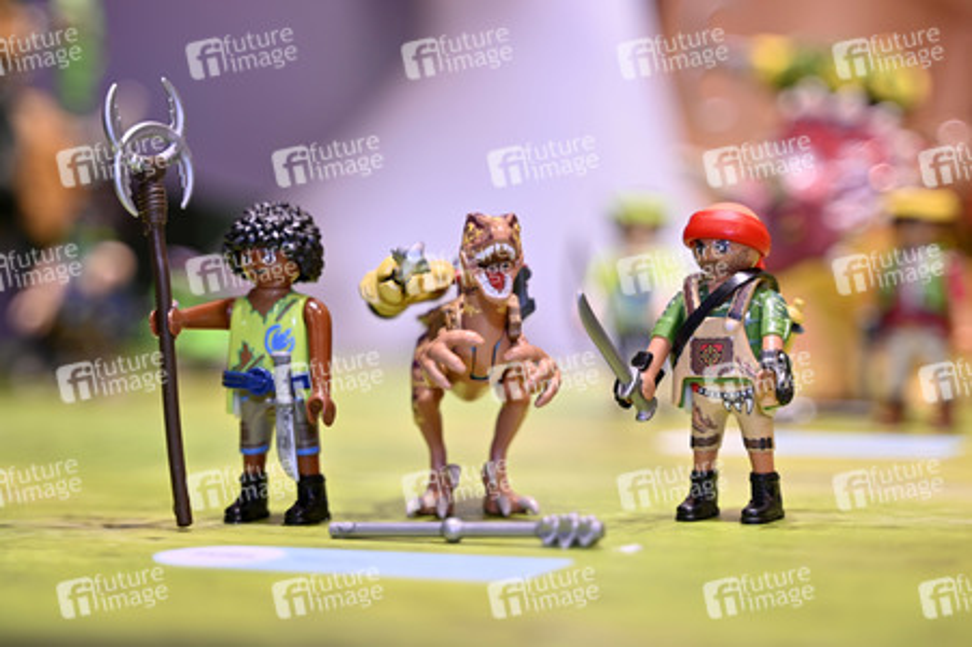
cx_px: 486
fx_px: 2023
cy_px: 324
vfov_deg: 18.2
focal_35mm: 75
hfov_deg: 27.0
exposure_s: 1/200
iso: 125
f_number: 2.8
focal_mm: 75
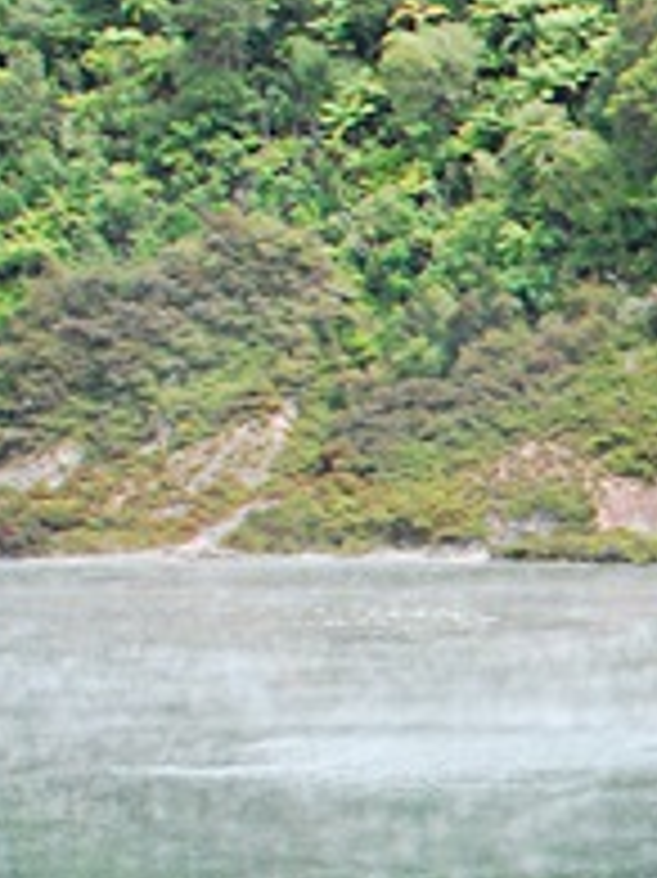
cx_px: 1454
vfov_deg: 12.7
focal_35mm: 154
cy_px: 815
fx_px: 3901
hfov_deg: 8.9
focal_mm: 26
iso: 400
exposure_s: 1/60
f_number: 16
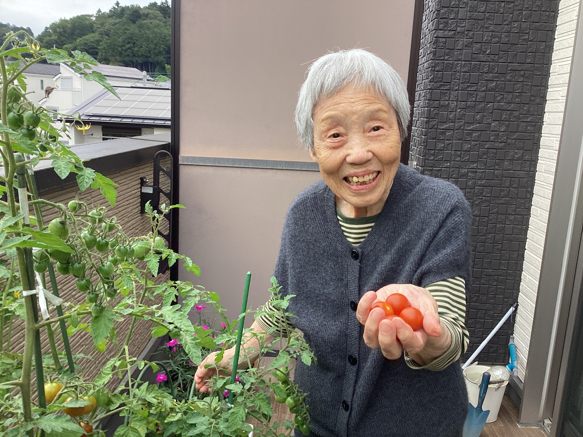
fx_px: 522
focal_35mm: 31
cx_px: 292
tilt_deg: -11.1
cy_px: 218
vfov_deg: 45.4
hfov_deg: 58.4
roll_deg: -2.5
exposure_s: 1/394
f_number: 2.4
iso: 25
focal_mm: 3.3
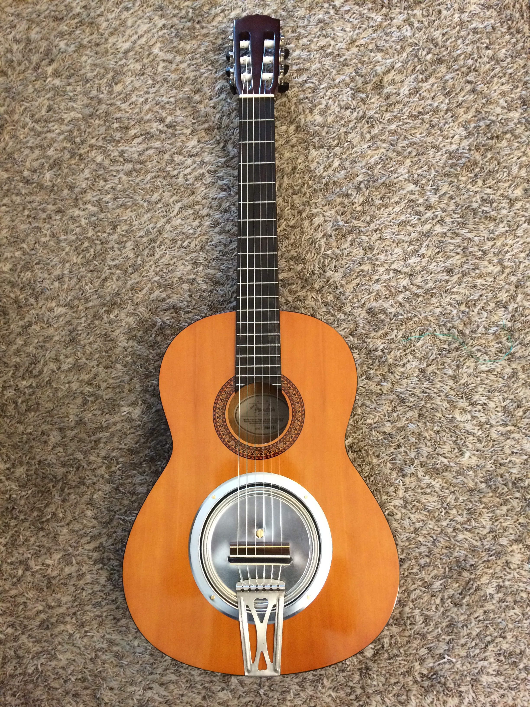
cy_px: 354
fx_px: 592
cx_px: 265
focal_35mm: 29
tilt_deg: -83.0
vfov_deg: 61.7
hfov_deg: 48.2
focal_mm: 4.15
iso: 320
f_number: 2.2
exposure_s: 1/24
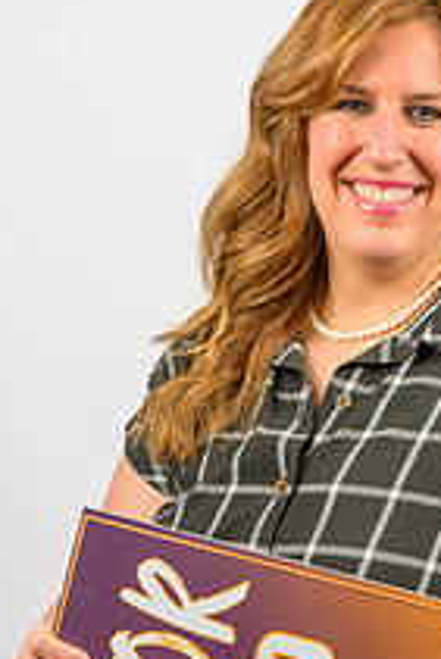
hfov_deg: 9.2
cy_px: 559
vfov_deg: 13.7
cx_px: 407
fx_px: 2733
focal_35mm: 149
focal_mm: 70
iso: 1000
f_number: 6.3
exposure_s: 1/160
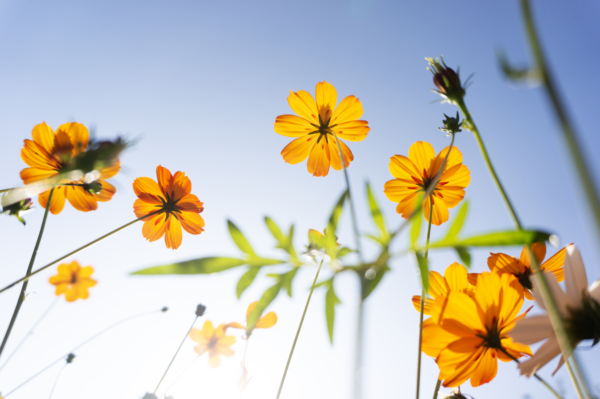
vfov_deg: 53.0
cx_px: 300
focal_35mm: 24
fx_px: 400
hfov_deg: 73.8
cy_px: 200
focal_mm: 16
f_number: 3.5
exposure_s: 1/1250
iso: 100
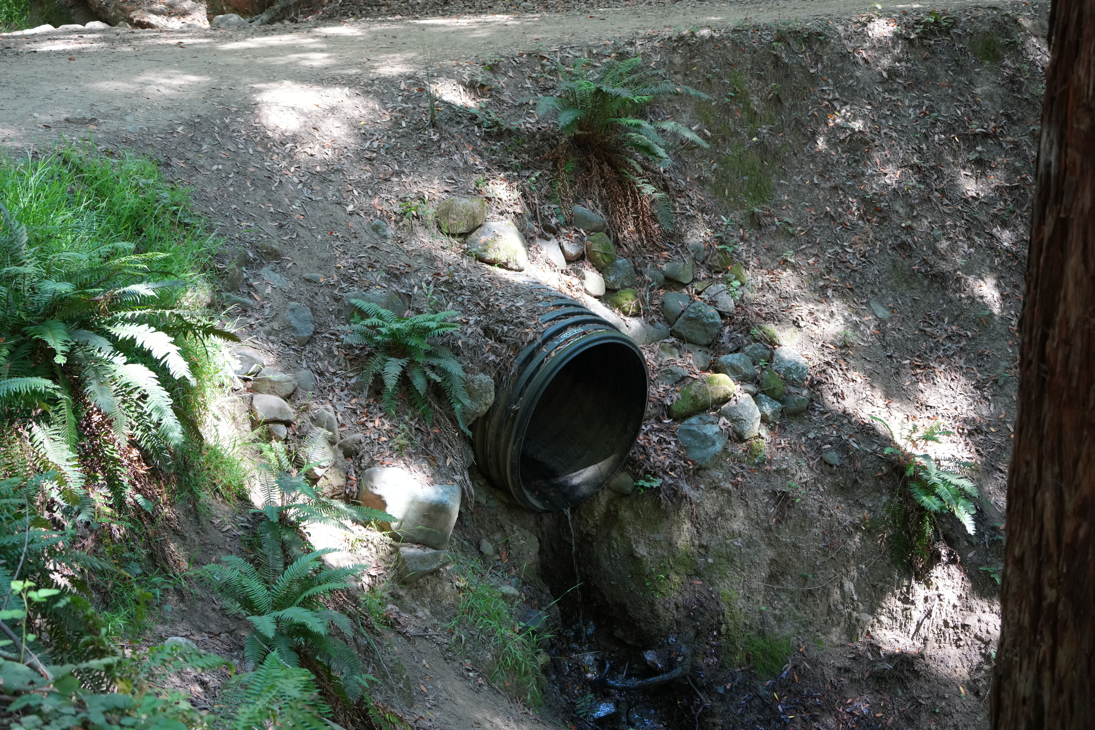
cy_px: 365
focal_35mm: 50
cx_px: 548
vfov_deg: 27.0
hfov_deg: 39.6
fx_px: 1521
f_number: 4.5
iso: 1000
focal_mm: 50
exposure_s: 1/50
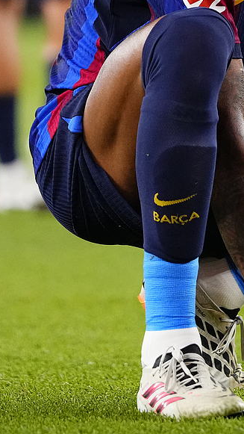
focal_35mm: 672
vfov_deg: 3.2
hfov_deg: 1.8
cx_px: 269
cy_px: -42
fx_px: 7726
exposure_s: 1/2500
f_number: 2.8
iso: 3200
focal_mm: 182
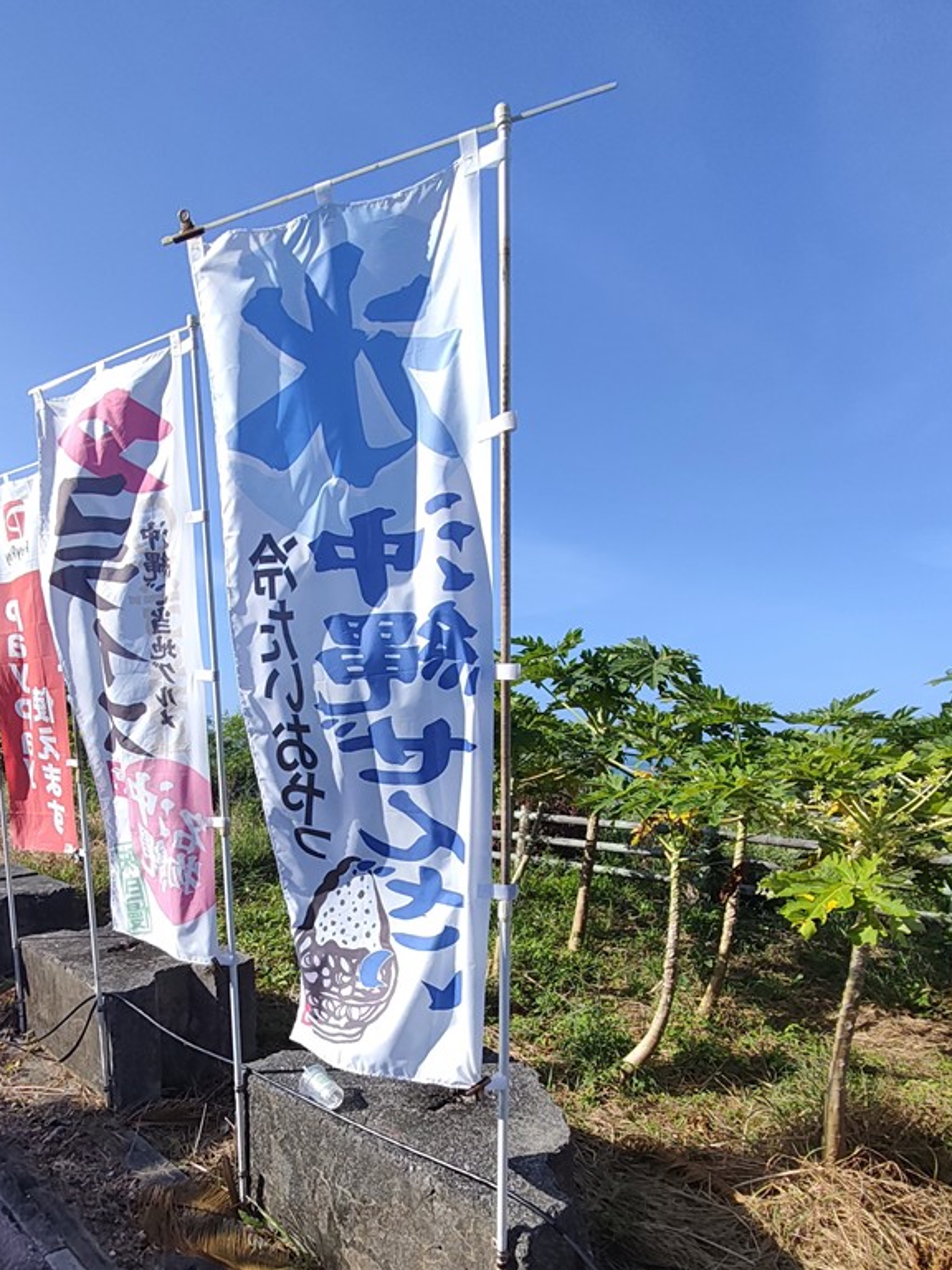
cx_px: 382
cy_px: 819
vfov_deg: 79.7
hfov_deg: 65.4
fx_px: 733
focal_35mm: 20
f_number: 2.2
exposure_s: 1/1073
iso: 50
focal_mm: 1.67
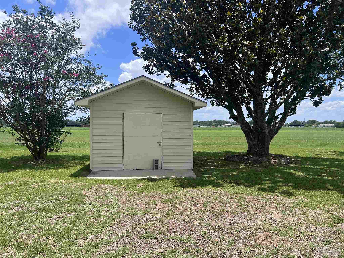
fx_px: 258
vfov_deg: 53.1
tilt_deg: -0.5
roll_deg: -0.4
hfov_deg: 67.3
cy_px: 129
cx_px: 172
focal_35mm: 26
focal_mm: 5.7
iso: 50
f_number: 1.5
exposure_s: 1/3831
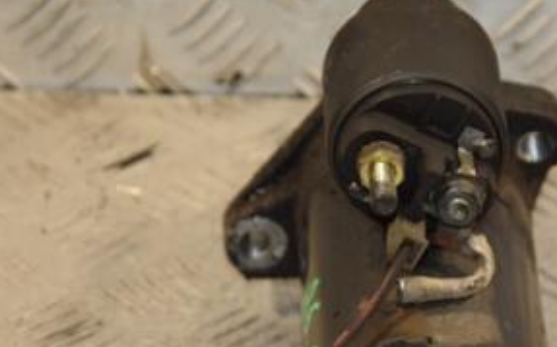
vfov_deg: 5.8
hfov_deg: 9.4
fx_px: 3398
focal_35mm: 224
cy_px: 271
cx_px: 419
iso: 800
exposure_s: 1/160
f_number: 5.3
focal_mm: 70
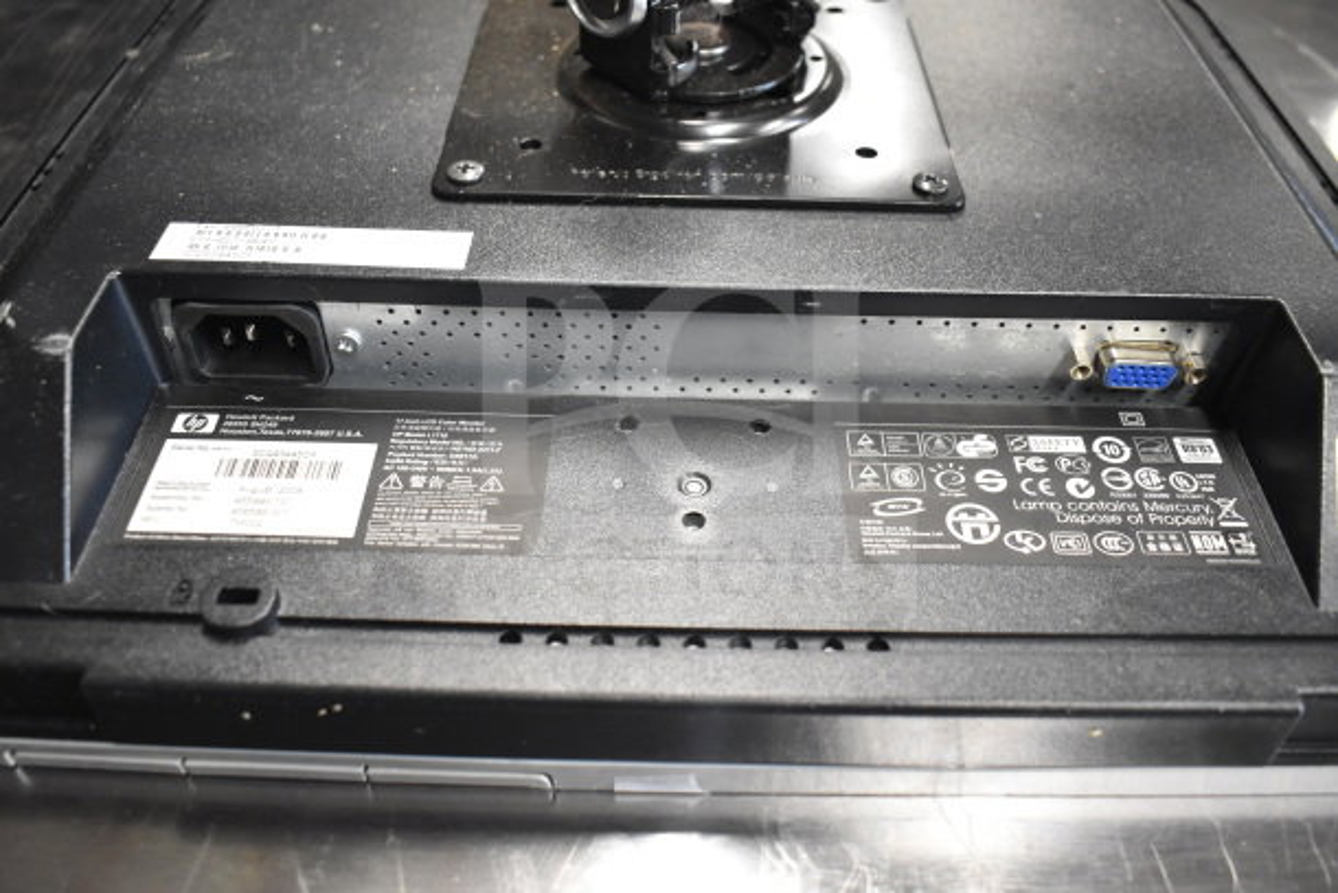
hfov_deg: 59.5
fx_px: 1171
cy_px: 446
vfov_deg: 41.7
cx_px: 669
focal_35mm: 32
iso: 2200
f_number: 3.8
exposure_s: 1/30
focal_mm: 21
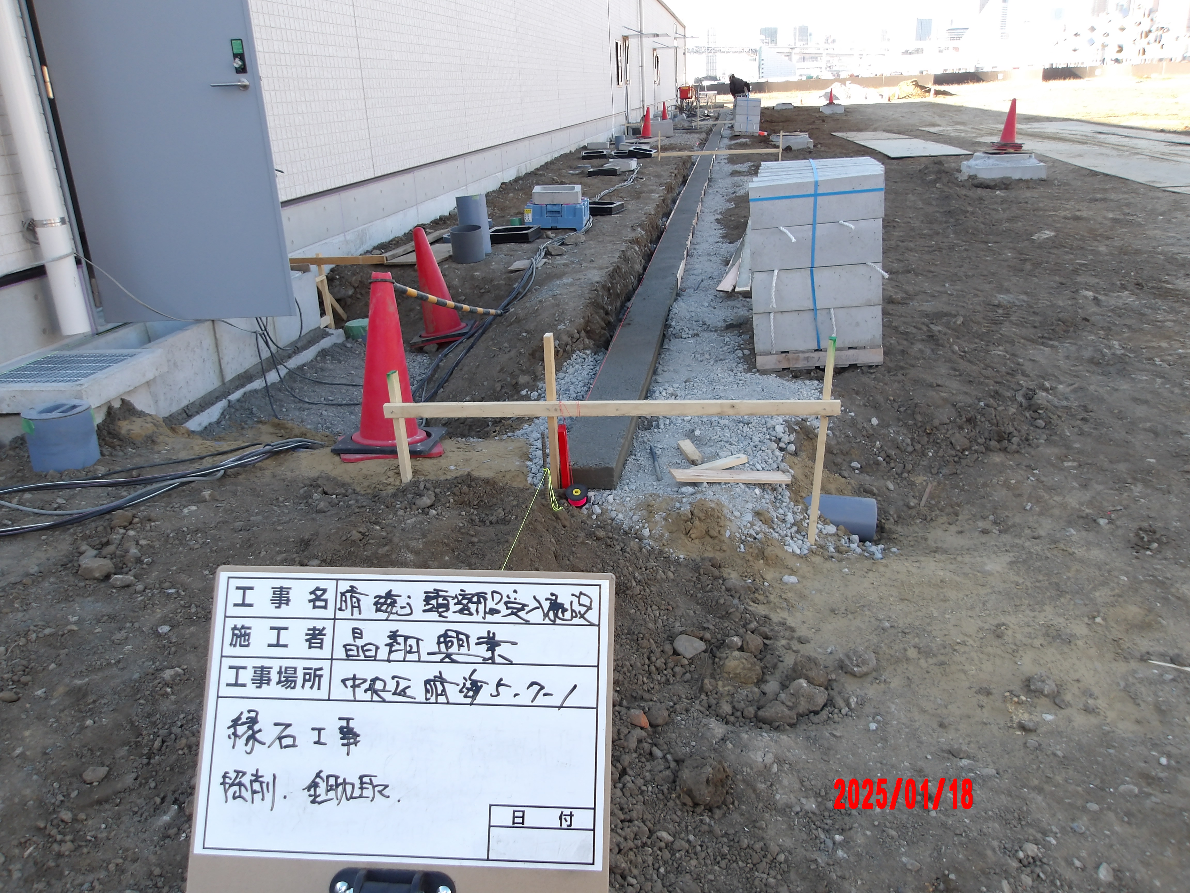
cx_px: 595
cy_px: 446
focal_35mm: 27
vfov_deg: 51.4
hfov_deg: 65.3
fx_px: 928
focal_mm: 4.9
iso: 100
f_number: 3
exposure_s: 1/181
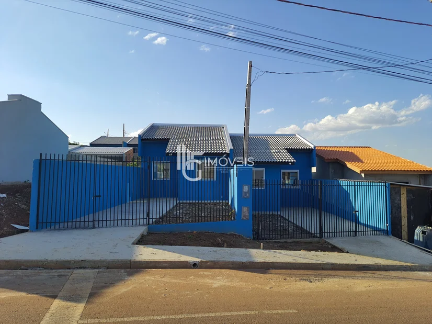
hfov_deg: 71.6
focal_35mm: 24
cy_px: 162
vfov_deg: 56.8
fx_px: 299
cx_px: 216
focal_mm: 5.23
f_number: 1.8
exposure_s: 1/940
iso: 50
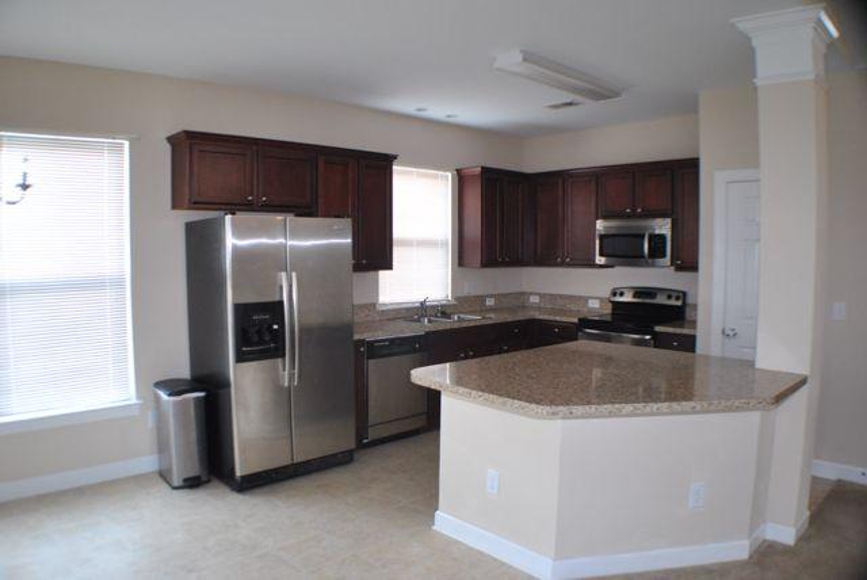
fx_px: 795
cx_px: 434
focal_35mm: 33
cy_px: 290
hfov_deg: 57.2
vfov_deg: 40.0
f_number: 3.8
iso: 400
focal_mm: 22
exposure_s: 1/15
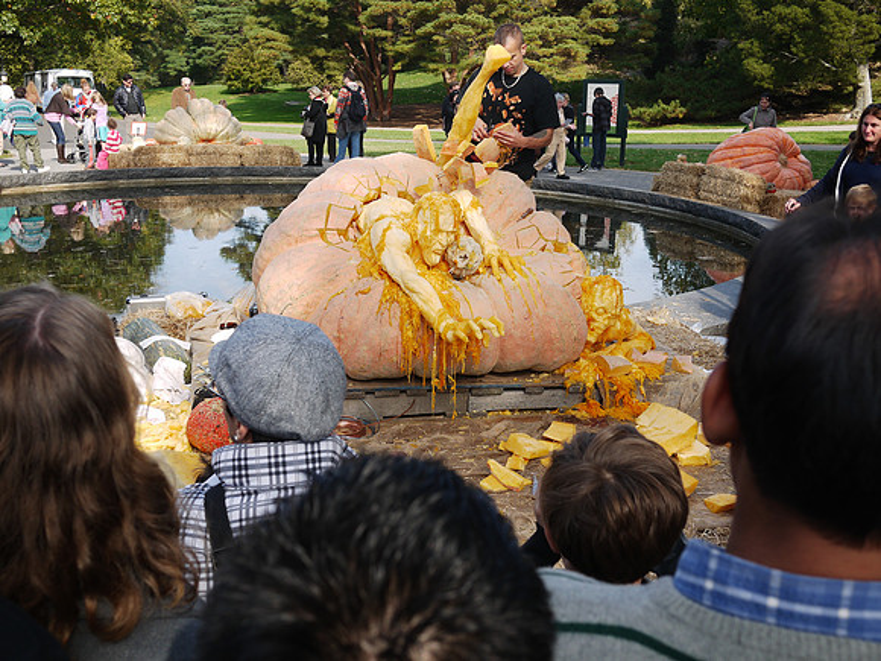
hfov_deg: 46.8
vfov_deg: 36.0
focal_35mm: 40
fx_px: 1018
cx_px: 440
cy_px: 330
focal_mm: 20
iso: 100
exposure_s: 1/250
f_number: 5
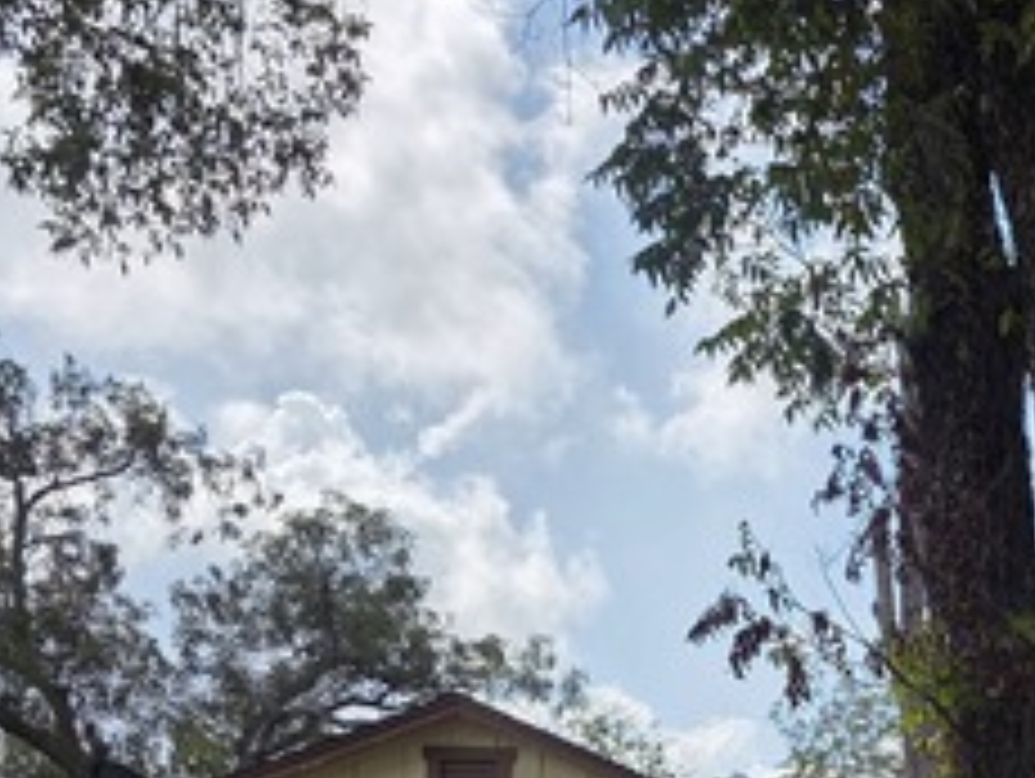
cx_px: 1130
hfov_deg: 27.7
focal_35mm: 64
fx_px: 1916
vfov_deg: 20.8
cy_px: 1030
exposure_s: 1/7944
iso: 64
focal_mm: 6.3
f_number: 1.7
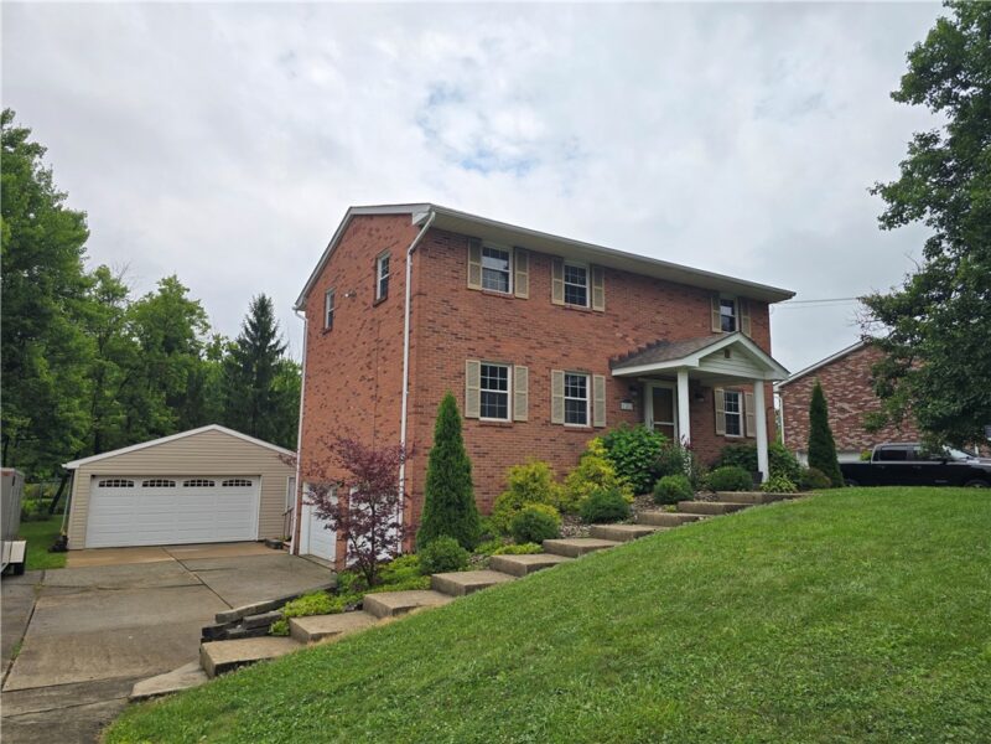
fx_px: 658
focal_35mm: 23
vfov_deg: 58.9
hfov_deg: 73.9
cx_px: 496
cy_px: 372
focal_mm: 6.3
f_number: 1.7
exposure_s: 1/890
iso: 12
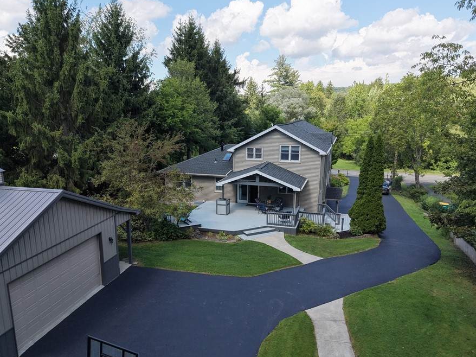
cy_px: 194
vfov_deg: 49.7
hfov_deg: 63.4
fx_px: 385
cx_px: 224
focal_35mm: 28
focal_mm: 8.67
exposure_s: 1/3000
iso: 400
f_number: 1.8
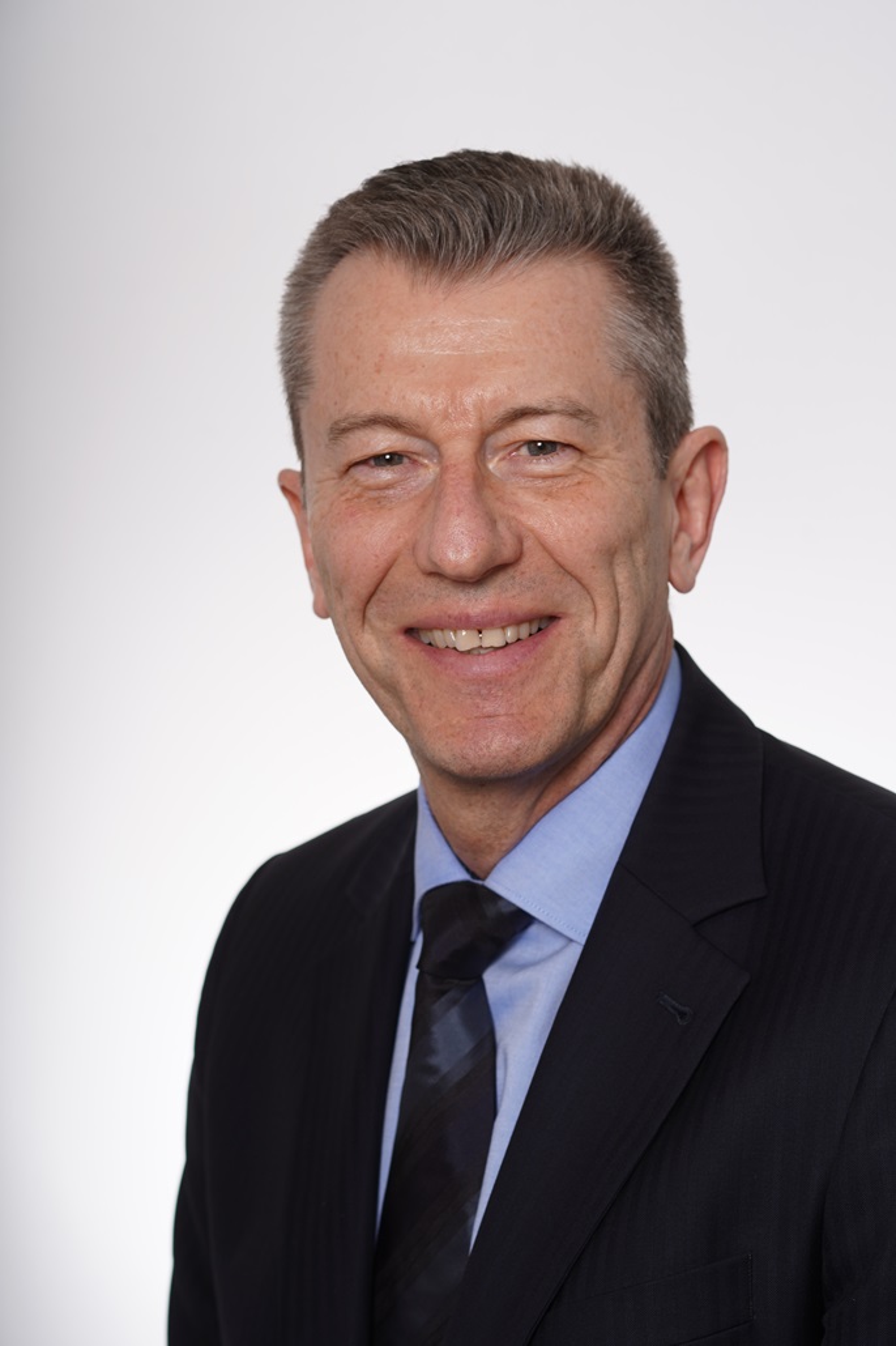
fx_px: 3736
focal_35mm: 100
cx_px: 448
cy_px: 673
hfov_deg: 13.7
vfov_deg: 20.4
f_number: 6.3
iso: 100
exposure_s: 1/160
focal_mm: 100
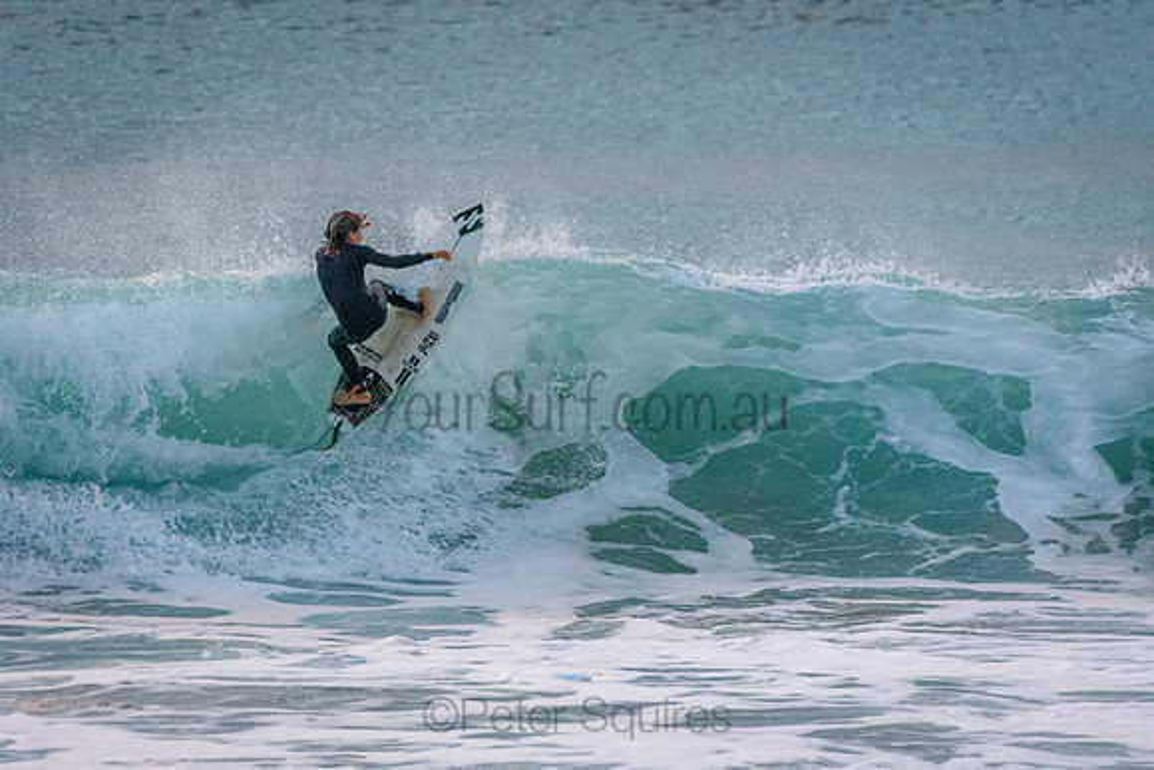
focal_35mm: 750
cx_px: 577
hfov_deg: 2.7
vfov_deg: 1.8
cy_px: 385
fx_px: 24046
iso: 2800
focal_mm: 500
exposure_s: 1/1250
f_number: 5.6
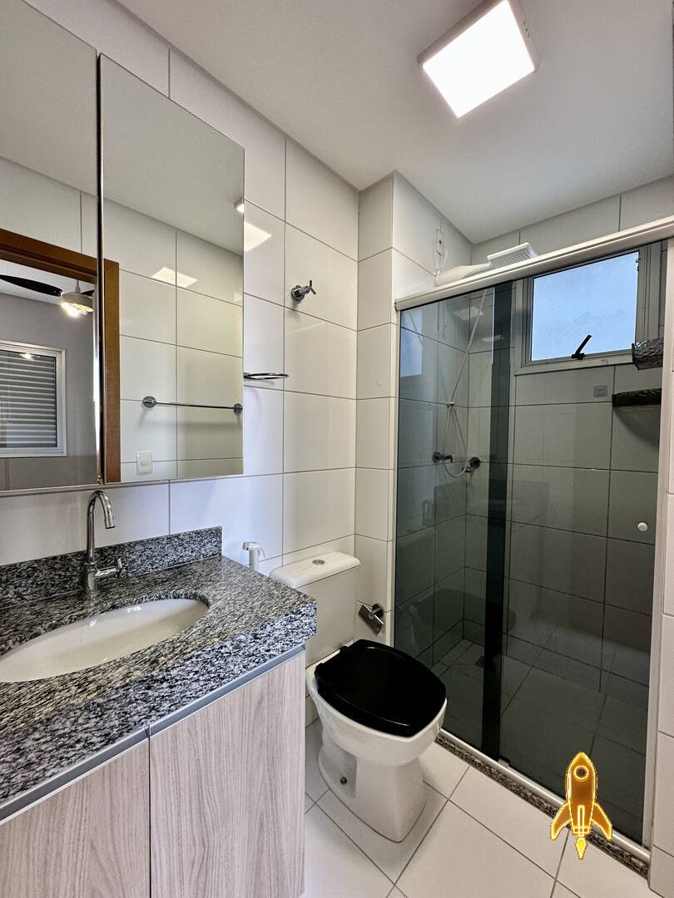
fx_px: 363
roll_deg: -1.7
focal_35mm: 14
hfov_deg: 85.7
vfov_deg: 102.1
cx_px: 337
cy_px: 449
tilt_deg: -0.7
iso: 100
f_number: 2.2
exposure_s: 1/120
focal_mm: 2.22
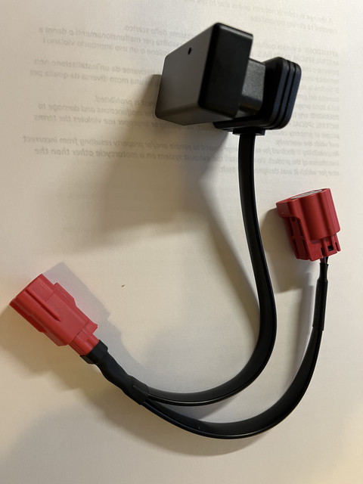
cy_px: 242
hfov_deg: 53.1
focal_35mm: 26
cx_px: 182
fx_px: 364
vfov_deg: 67.3
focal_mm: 5.1
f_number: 1.6
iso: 160
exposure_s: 1/60
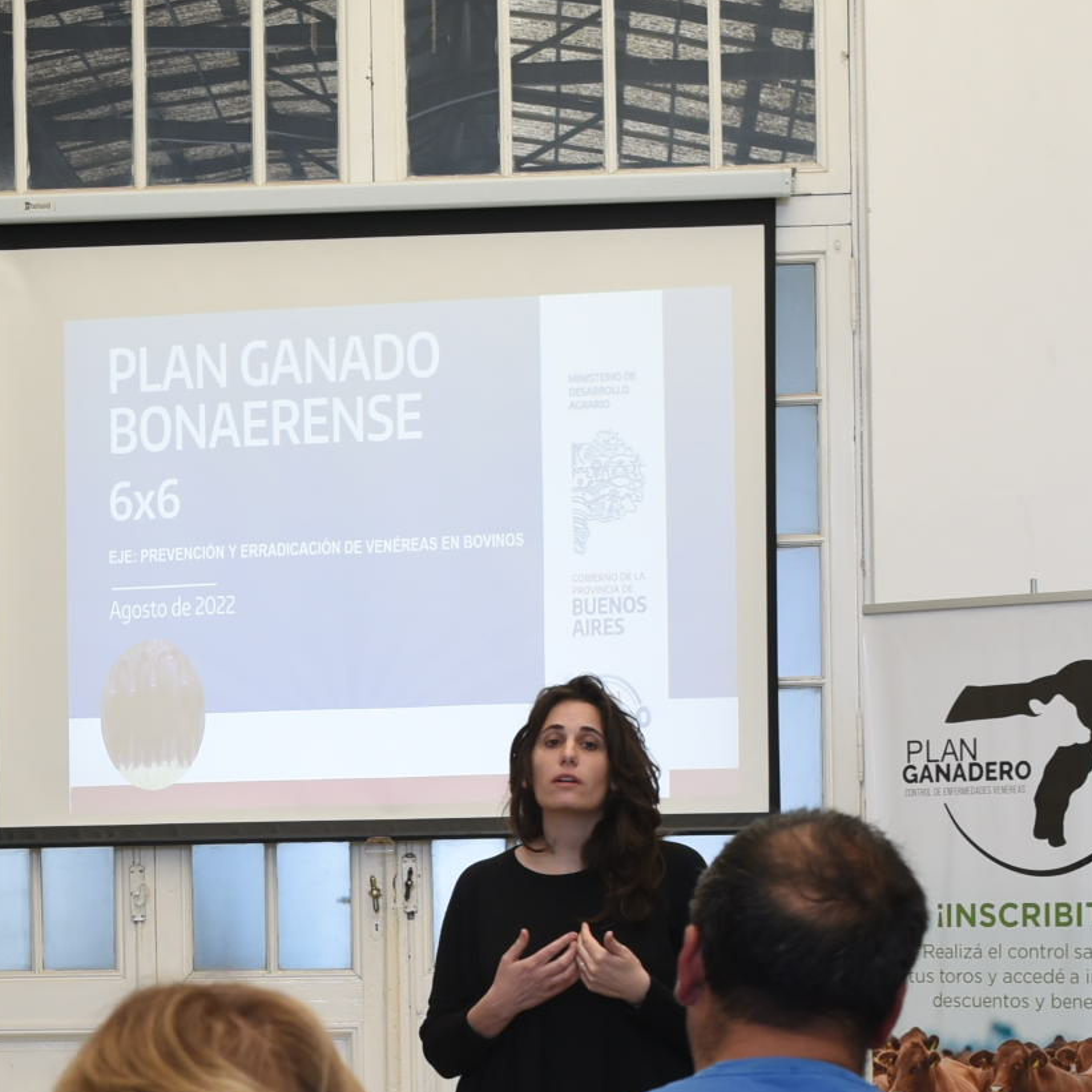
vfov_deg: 15.5
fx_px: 3890
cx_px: 184
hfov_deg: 15.8
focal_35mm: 109
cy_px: 1202
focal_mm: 35
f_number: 6.3
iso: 800
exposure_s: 1/125
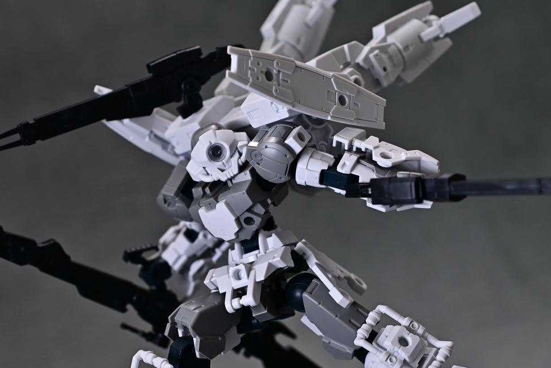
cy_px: 218
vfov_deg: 12.6
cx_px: 277
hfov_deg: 18.8
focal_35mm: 109
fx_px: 1668
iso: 100
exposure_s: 1
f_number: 6.3
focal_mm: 60
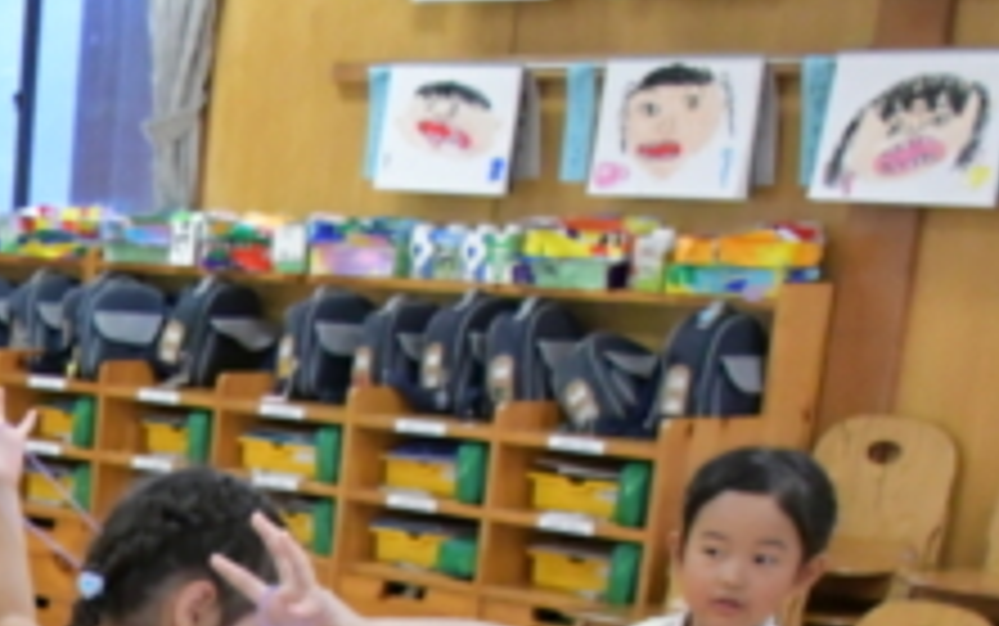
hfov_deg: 19.3
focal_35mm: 95
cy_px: 1103
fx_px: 2588
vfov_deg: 12.6
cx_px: -468
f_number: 7.1
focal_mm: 18
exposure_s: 1/200
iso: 6400
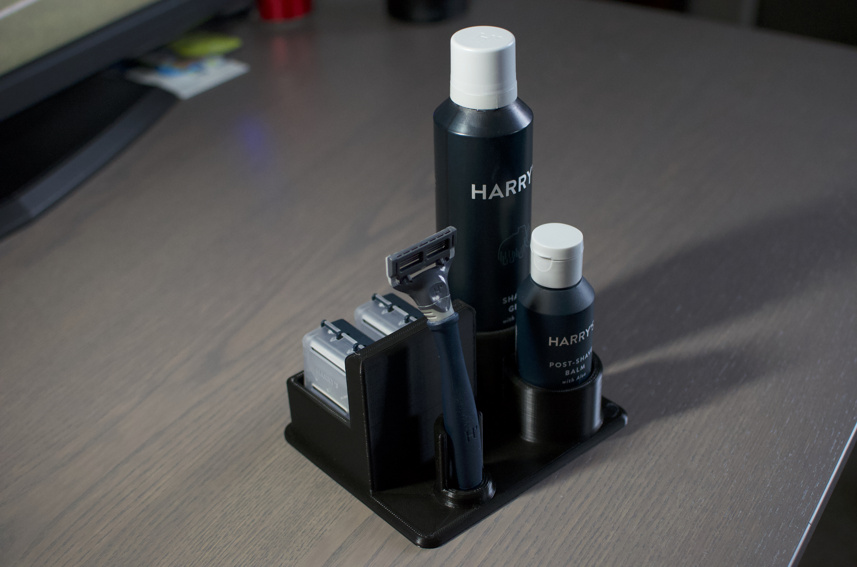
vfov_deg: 25.6
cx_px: 428
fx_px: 1247
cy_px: 284
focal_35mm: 52
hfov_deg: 37.9
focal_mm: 35
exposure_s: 1/30
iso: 1600
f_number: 2.8
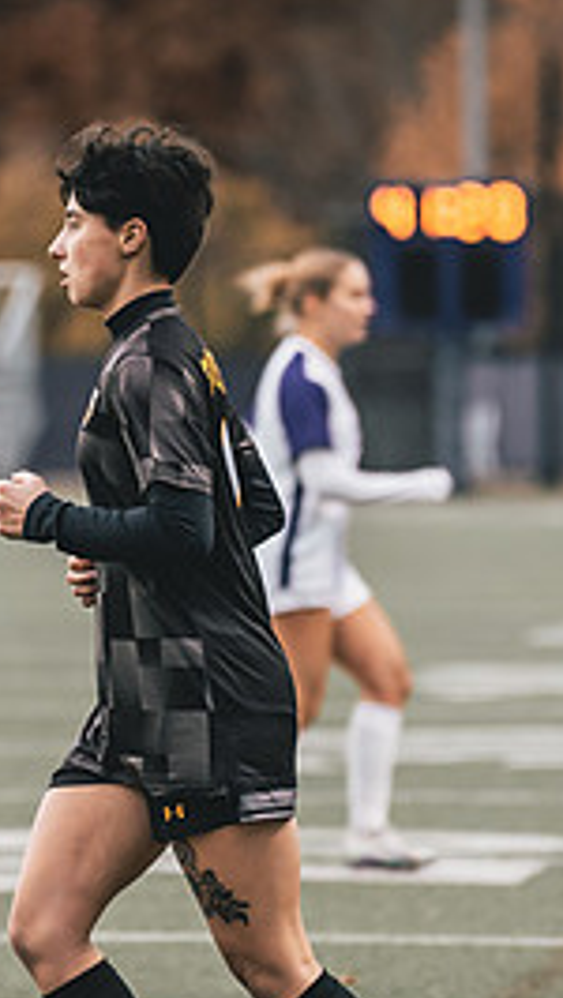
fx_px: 11867
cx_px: 190
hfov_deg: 2.7
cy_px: 626
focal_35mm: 448
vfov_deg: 4.8
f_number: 2.8
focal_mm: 150
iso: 400
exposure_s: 1/1000
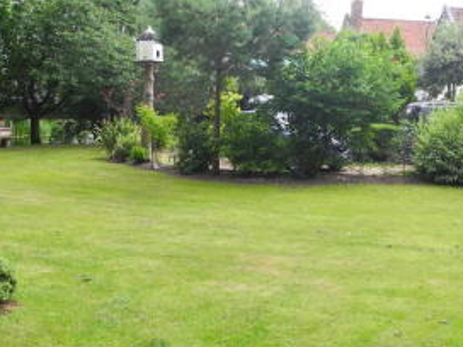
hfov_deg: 32.1
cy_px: 152
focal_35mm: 60
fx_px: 803
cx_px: 261
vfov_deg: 24.4
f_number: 2.8
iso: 100
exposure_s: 1/370
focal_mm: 6
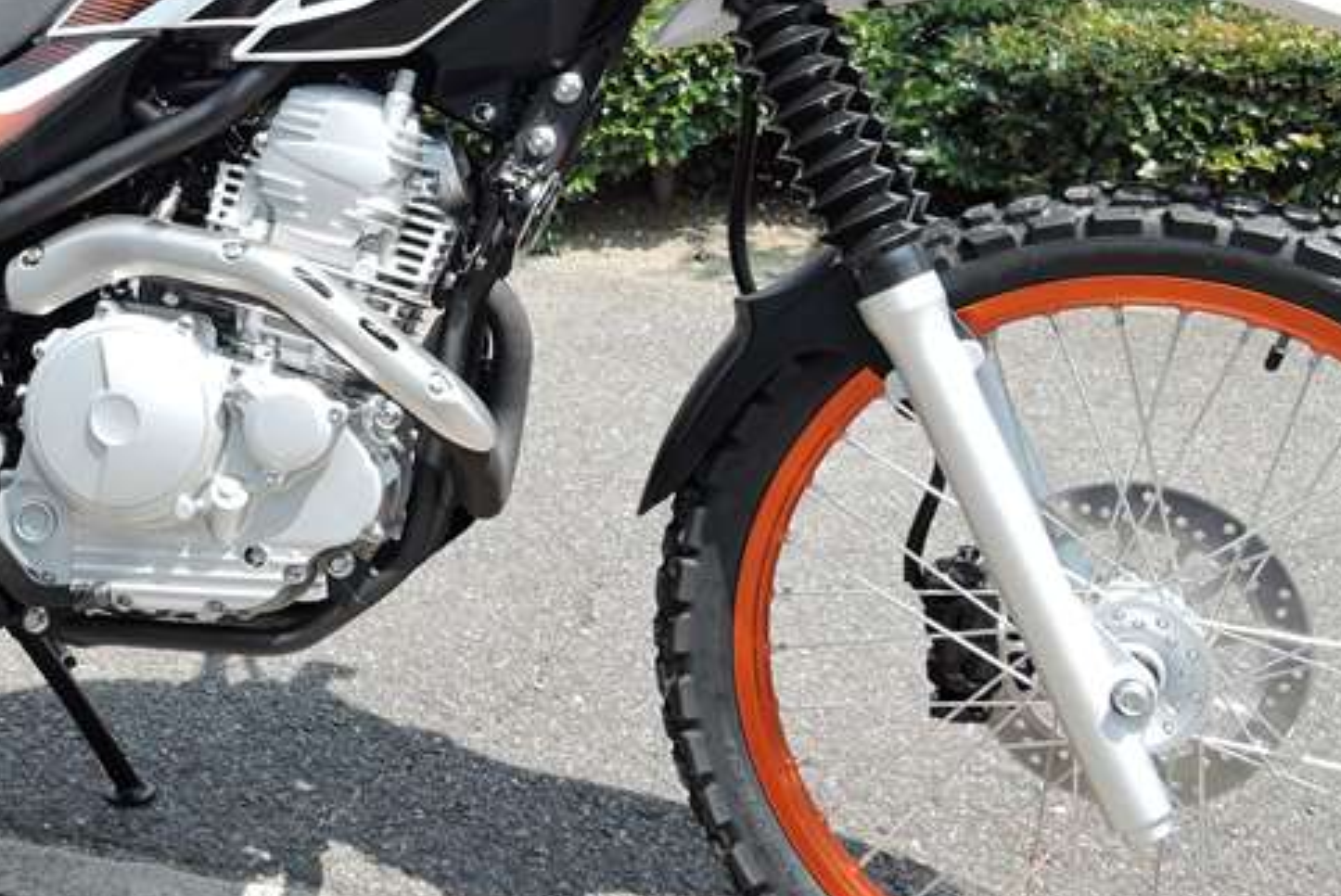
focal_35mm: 53
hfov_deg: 36.4
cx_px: 289
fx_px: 1975
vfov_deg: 25.3
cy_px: 248
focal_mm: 5.1
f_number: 2.8
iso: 80
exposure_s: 1/640
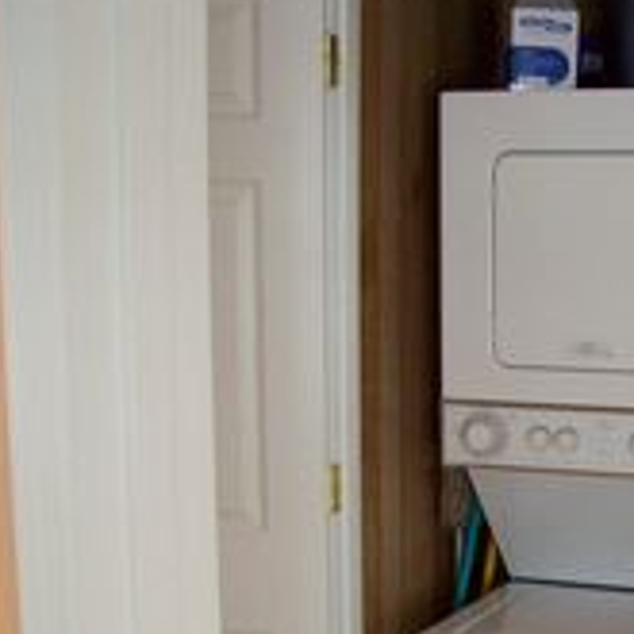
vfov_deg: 24.0
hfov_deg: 23.5
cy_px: 503
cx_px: 607
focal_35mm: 71
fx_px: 1471
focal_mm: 6
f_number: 2.7
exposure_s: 1/64
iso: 200
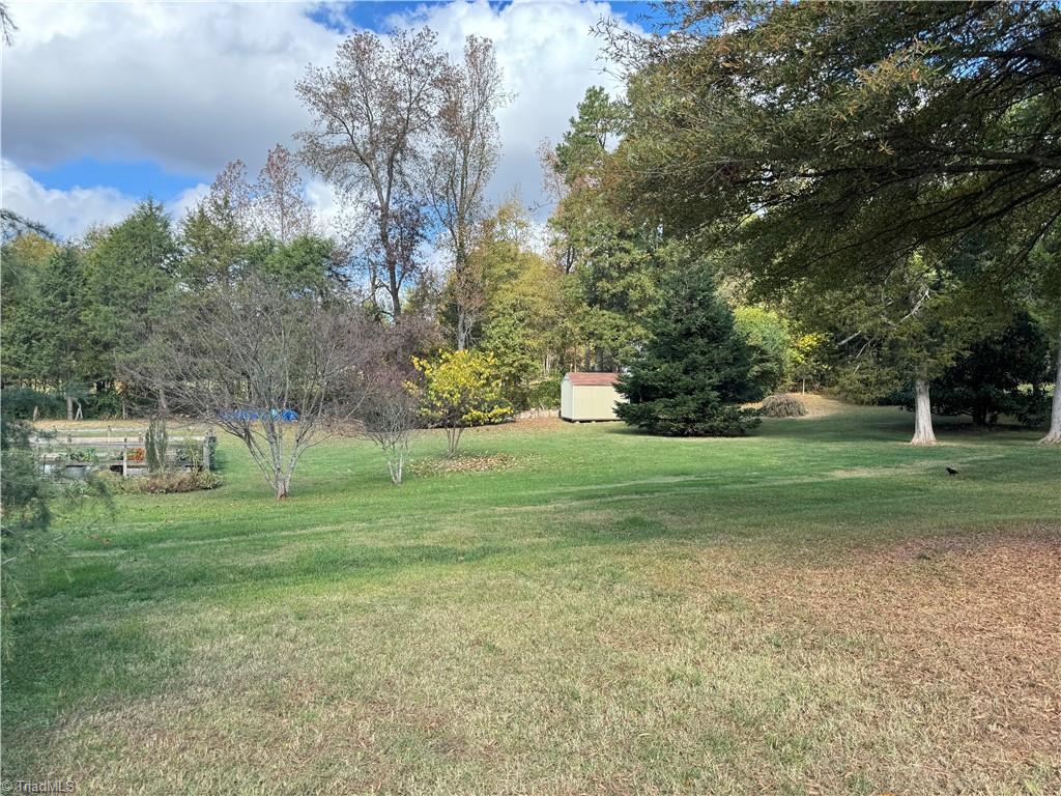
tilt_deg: -2.3
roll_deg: -0.5
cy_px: 398
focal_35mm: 24
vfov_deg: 56.8
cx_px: 530
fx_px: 736
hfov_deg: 71.6
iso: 80
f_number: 1.78
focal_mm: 6.76
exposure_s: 1/900
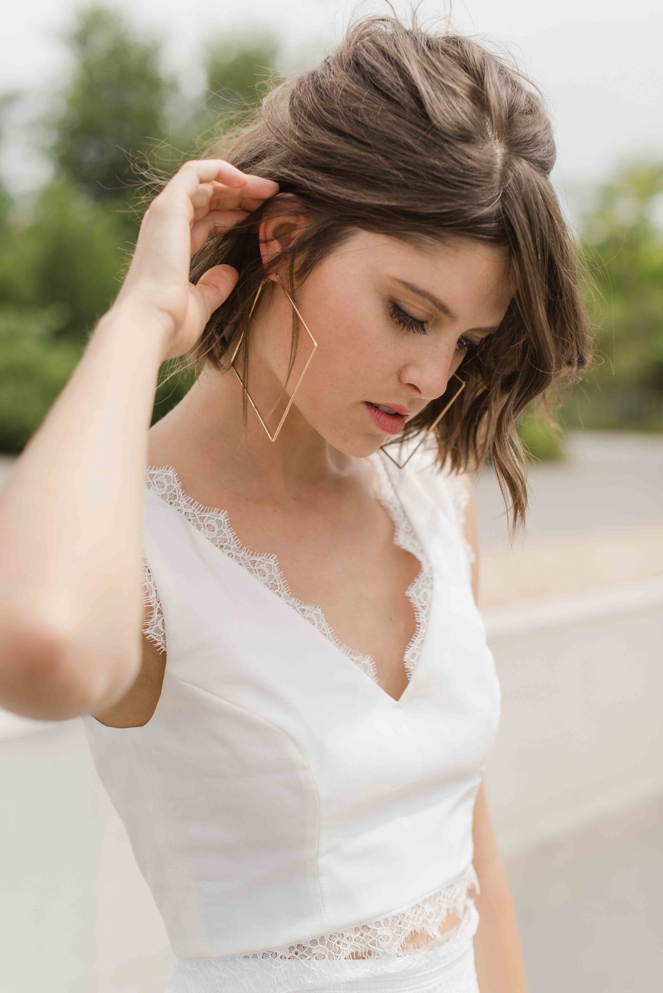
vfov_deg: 39.6
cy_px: 496
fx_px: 1380
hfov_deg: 27.0
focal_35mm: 50
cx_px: 332
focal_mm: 50
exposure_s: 1/1250
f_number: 2.8
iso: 80
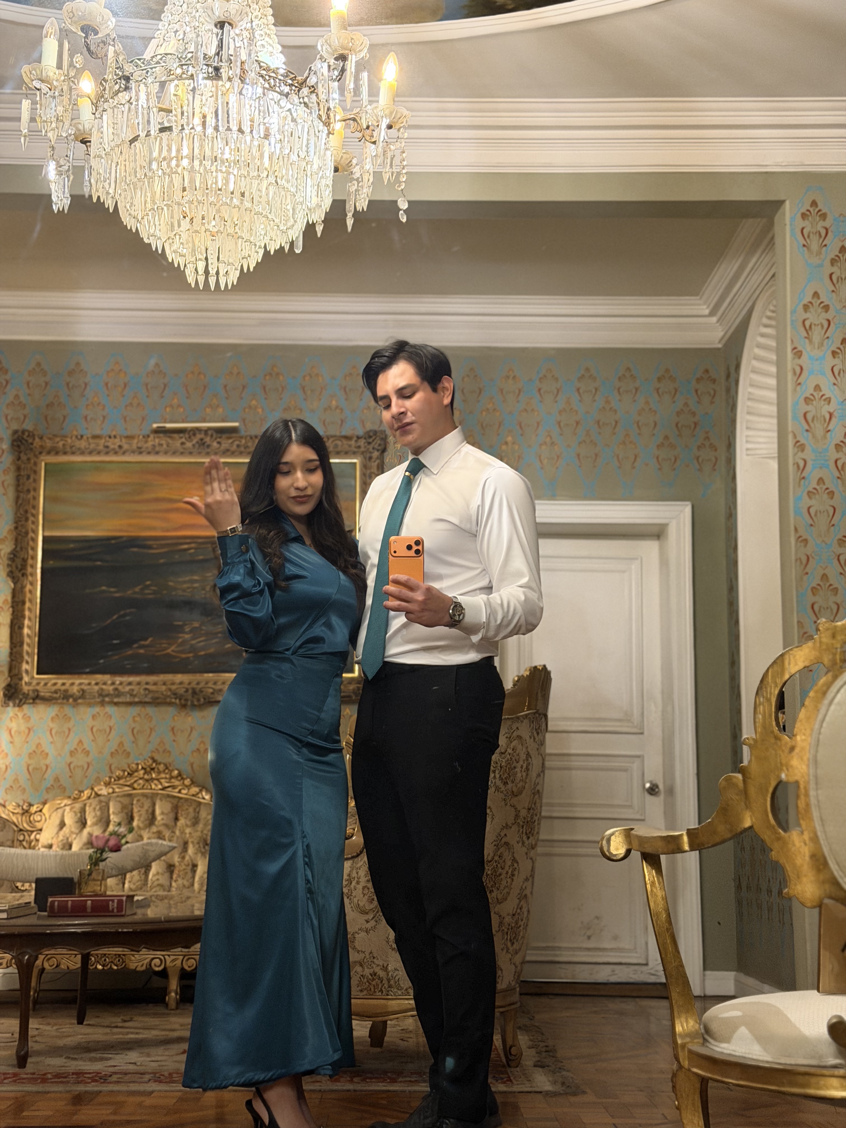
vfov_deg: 39.7
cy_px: 564
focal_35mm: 48
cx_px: 423
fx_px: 1564
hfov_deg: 30.3
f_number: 1.78
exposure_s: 1/30
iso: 640
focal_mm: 6.76
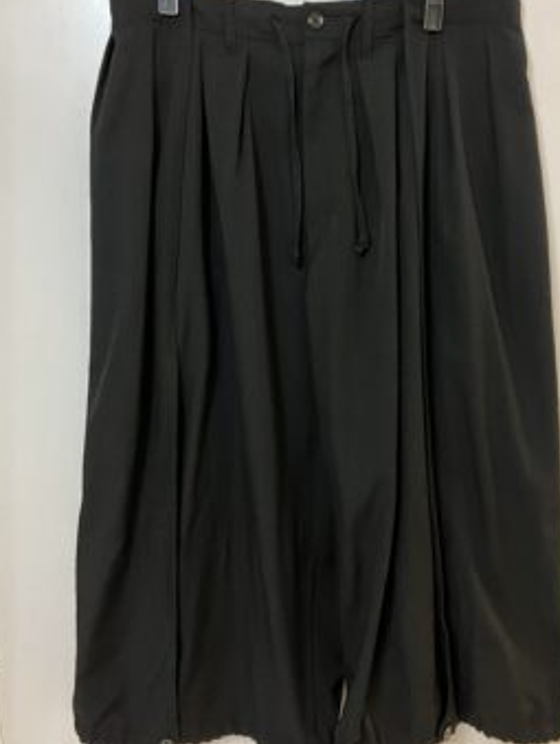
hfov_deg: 42.9
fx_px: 710
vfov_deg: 55.3
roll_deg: +0.8
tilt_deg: -18.6
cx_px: 318
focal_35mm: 33
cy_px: 380
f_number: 1.8
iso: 160
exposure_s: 1/50
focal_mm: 3.99
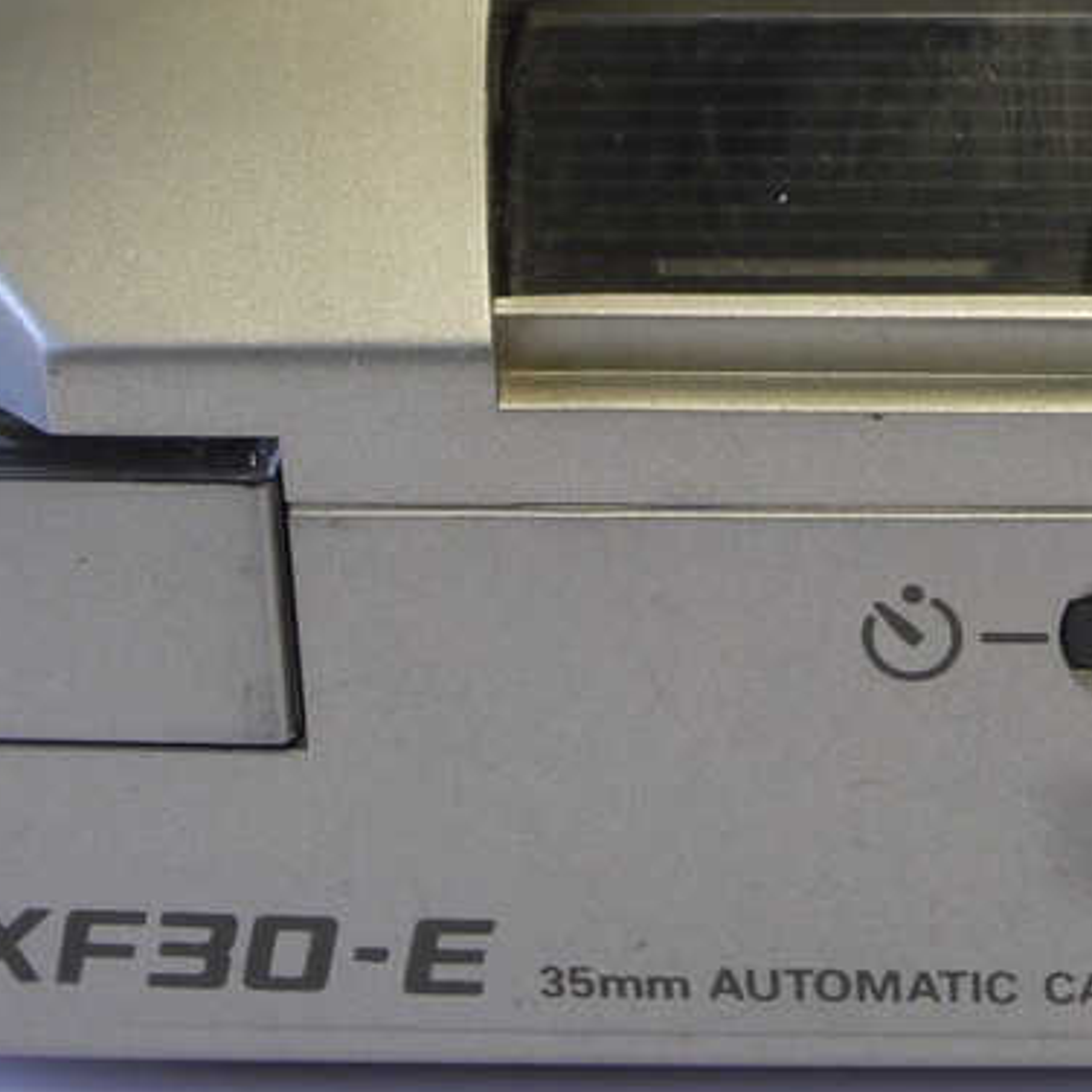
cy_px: -23
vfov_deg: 13.8
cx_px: 1115
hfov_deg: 13.8
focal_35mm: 124
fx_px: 4426
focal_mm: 22
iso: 400
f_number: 11
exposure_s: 1/13
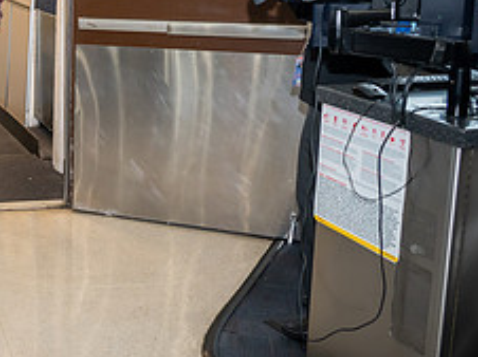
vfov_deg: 19.8
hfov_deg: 23.9
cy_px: 123
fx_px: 1021
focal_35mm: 74
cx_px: -99
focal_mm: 30
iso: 2500
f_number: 5
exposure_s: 1/100
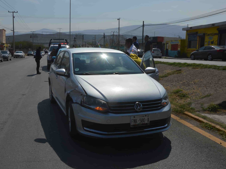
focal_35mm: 35
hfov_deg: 53.0
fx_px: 226
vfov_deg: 41.2
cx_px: 97
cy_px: 84
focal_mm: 21
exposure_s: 1/500
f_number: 11
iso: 100
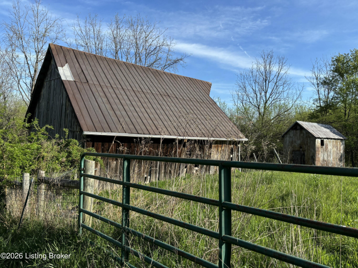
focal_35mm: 26
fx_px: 269
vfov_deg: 53.0
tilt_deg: -0.3
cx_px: 179
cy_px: 134
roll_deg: -3.1
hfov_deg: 67.3
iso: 50
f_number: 1.6
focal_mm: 5.96
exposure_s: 1/2105
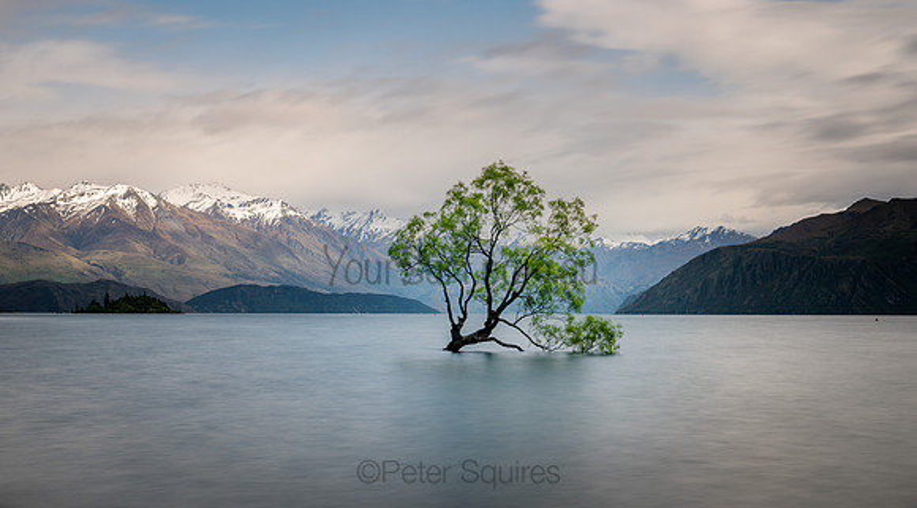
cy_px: 219
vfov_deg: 19.7
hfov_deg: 34.8
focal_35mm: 60
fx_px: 1461
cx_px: 449
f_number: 11
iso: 64
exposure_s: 30
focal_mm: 55
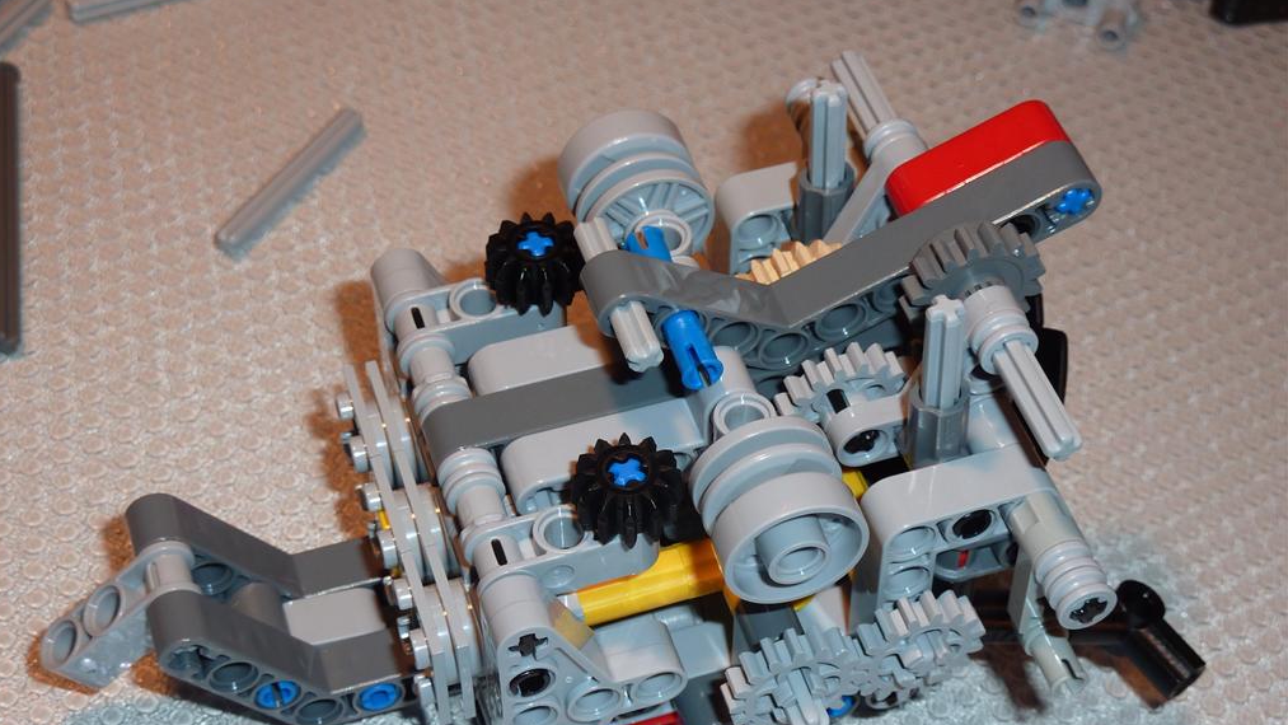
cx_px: 638
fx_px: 2220
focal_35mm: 65
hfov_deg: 32.4
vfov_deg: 18.5
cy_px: 432
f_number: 3.9
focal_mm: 9.7
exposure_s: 1/30
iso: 100
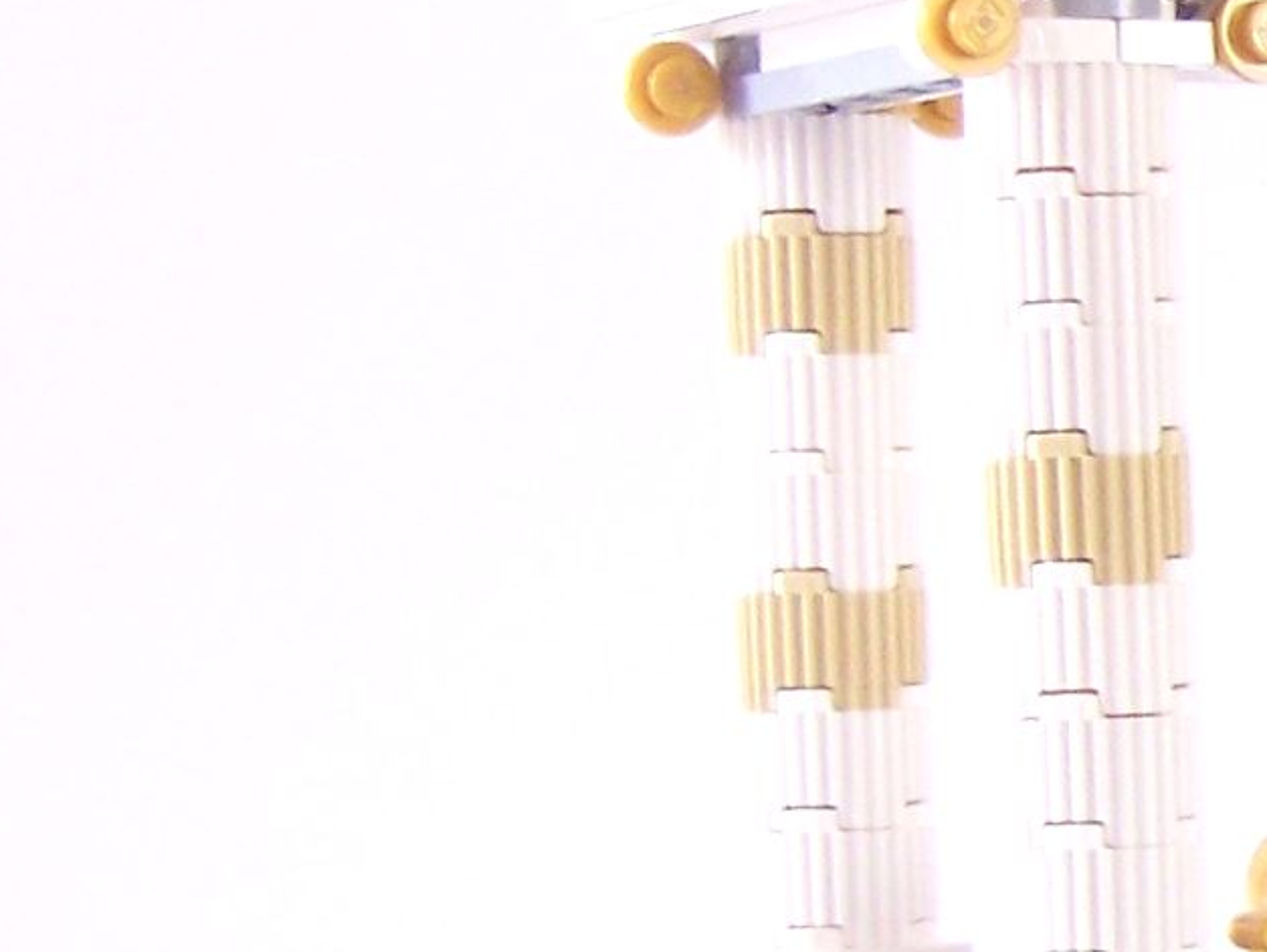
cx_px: 2580
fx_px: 5713
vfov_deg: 9.5
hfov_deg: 11.4
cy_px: 877
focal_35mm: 156
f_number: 3.2
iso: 200
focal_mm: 6.3
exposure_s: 1/10
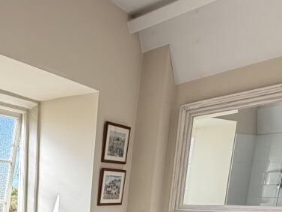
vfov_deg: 30.5
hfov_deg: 41.9
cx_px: -5
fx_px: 310
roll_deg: -1.1
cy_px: 269
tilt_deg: -13.6
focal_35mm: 38
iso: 125
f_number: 2.2
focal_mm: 2.22
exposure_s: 1/121
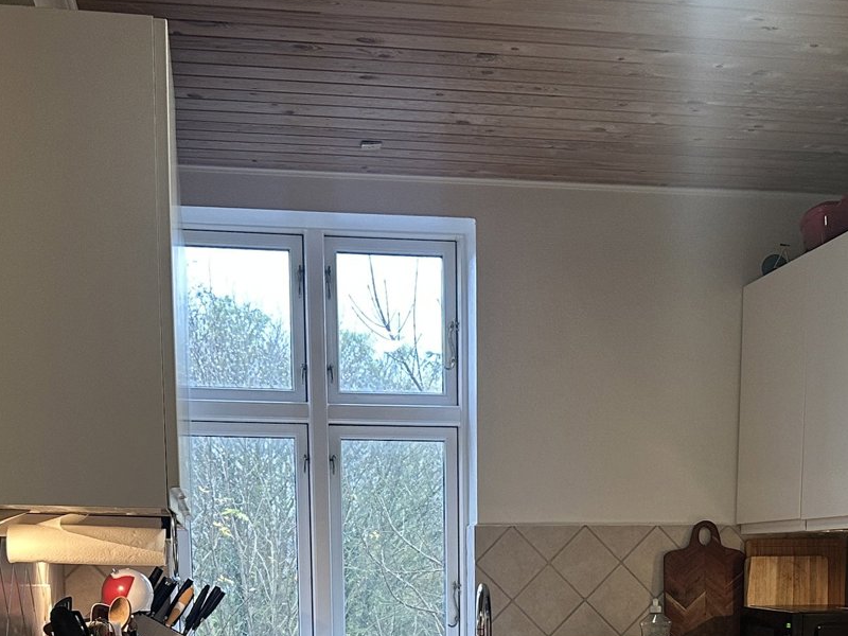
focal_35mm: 60
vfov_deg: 22.5
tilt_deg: -7.2
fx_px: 1470
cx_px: 494
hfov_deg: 32.1
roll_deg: +0.8
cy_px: 765
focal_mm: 6.86
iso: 250
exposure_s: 1/50
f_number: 1.78
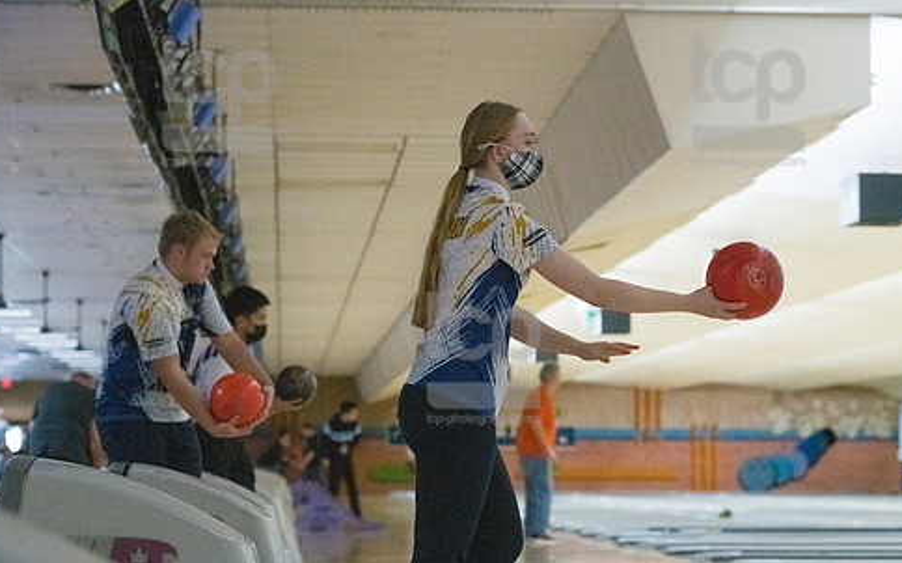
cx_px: 485
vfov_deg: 11.9
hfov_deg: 18.9
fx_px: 2703
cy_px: 359
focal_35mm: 110
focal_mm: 90
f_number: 4
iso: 10000
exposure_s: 1/1000
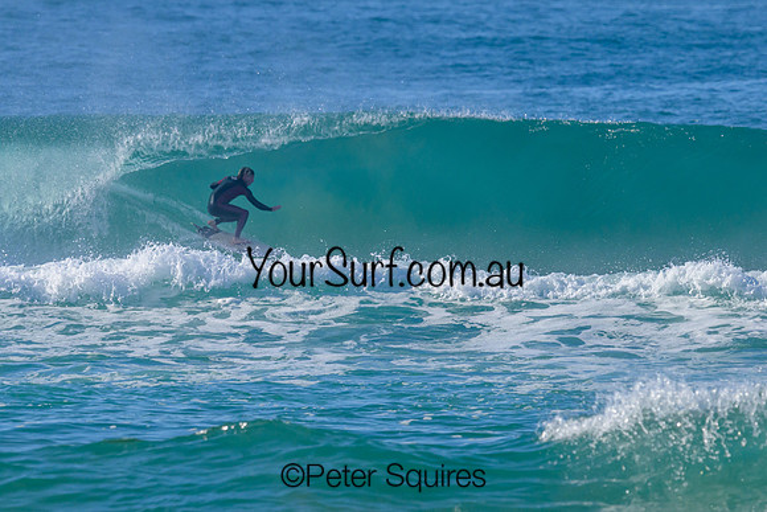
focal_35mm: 625
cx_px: 293
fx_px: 13316
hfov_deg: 3.3
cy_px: 177
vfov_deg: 2.2
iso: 640
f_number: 10
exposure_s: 1/2000
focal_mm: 460
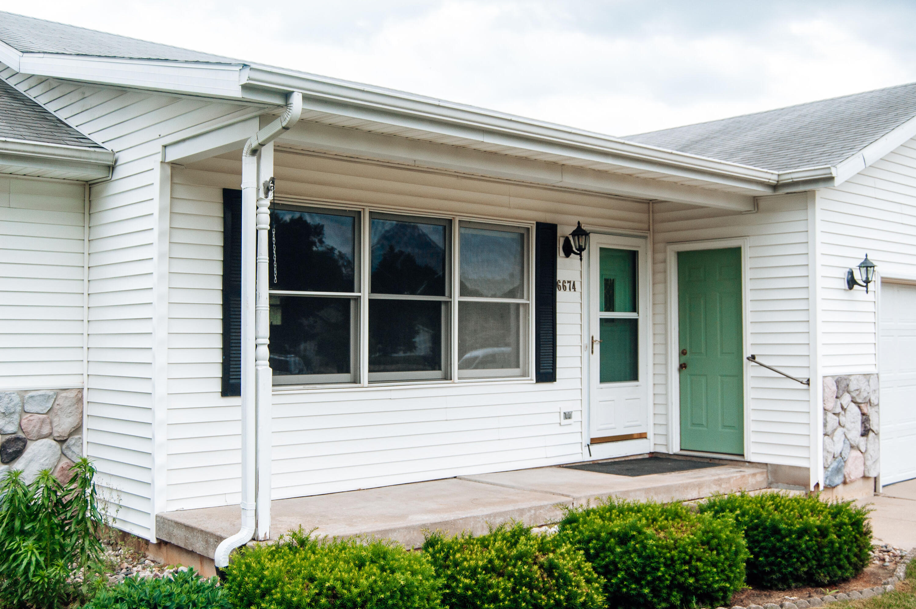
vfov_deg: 34.1
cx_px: 458
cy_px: 304
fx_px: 991
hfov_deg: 49.6
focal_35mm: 39
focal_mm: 26
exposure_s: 1/125
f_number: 5.6
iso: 360
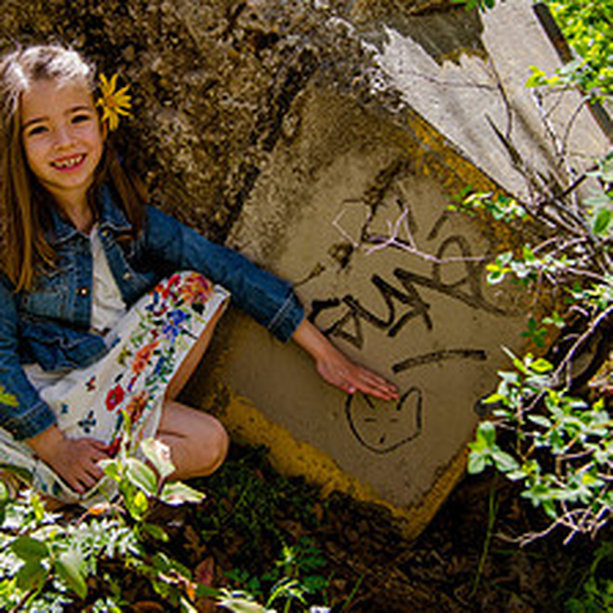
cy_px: 200
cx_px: 205
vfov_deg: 26.3
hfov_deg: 26.3
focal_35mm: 65
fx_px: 1302
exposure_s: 1/200
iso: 200
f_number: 4
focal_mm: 38
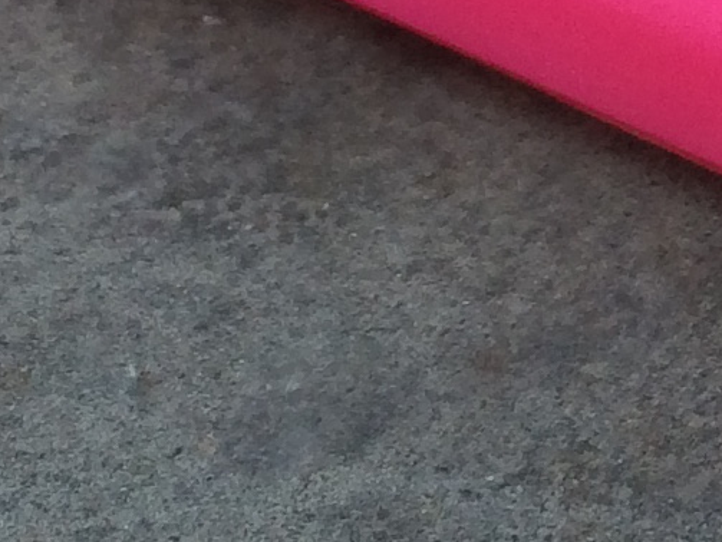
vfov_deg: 7.7
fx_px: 3924
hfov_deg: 10.2
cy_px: -433
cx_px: 1102
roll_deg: +0.9
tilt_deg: -32.2
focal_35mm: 188
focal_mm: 4.15
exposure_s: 1/402
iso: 32
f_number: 2.2
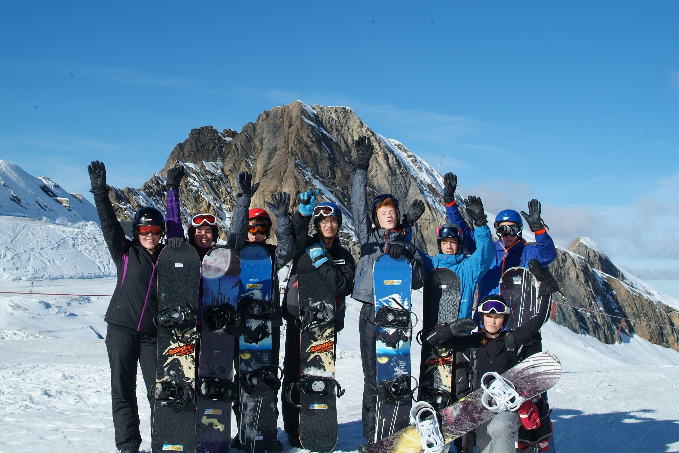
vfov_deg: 26.5
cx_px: 340
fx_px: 962
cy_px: 226
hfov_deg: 38.9
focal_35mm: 51
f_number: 9.5
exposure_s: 1/350
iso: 200
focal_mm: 34
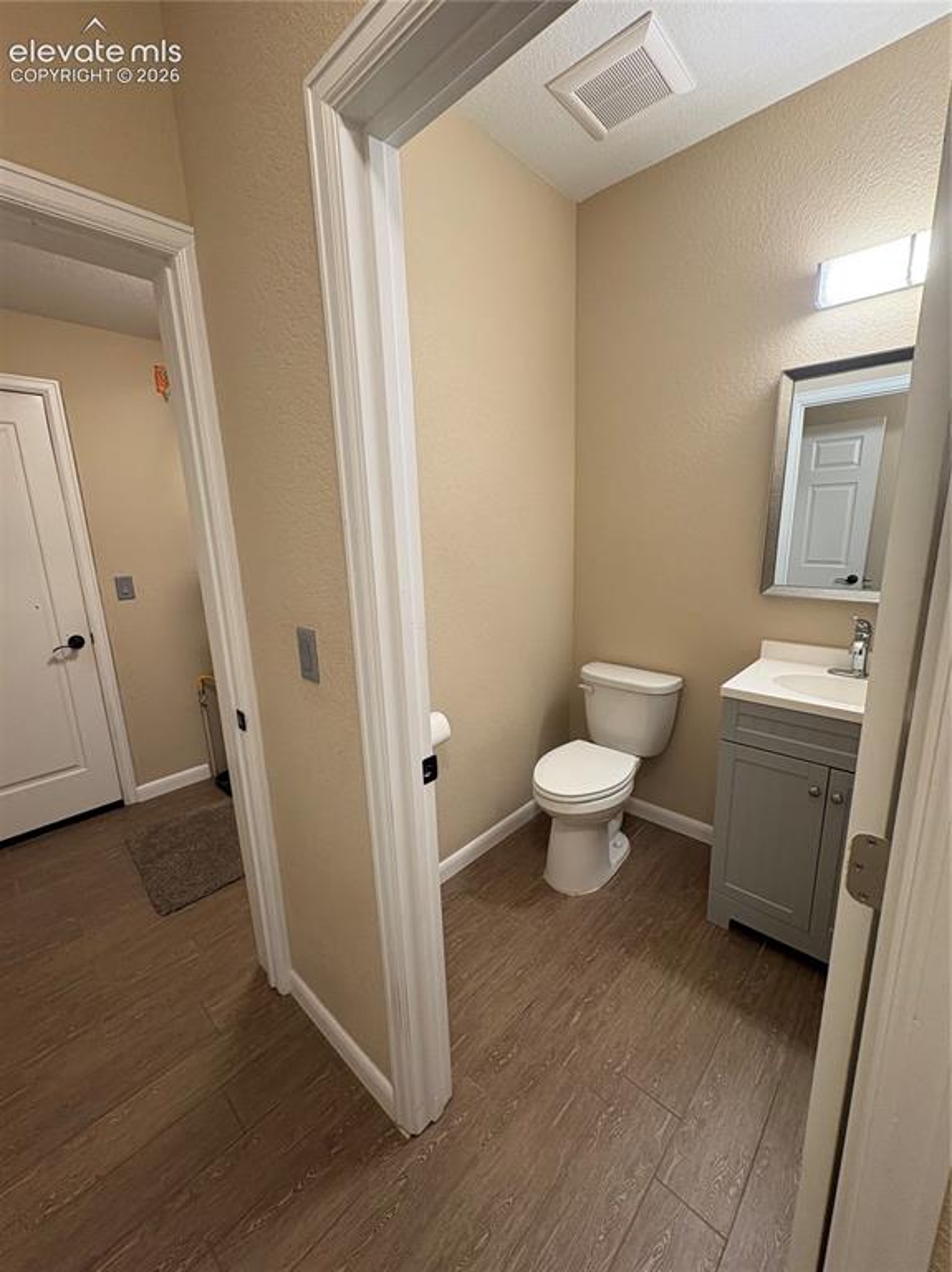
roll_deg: +2.0
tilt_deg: -12.5
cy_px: 636
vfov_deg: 102.1
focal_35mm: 14
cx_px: 476
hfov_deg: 85.6
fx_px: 514
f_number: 2.2
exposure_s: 1/60
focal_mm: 2.22
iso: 160
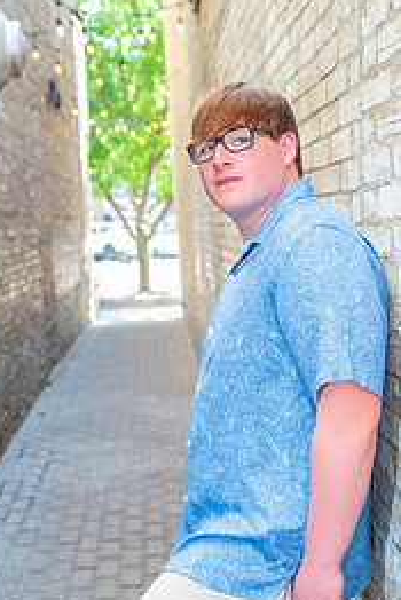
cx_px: 202
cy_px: 433
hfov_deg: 24.6
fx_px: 918
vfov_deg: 35.6
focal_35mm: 55
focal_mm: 32
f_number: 2.8
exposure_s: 1/80
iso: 160
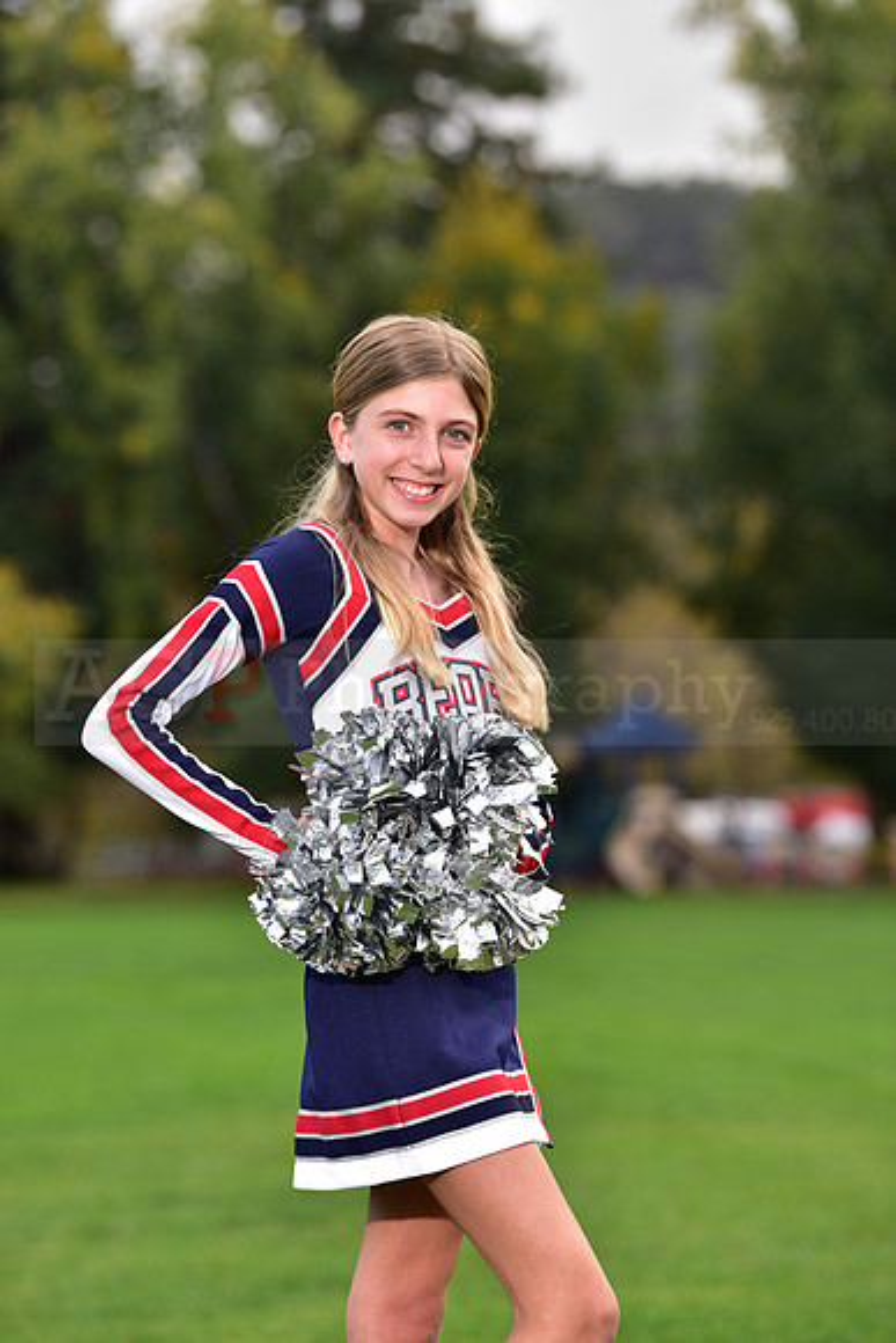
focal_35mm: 135
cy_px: 672
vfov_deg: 15.2
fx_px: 5037
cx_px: 448
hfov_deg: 10.2
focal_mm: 135
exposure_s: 1/250
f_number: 4
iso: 160
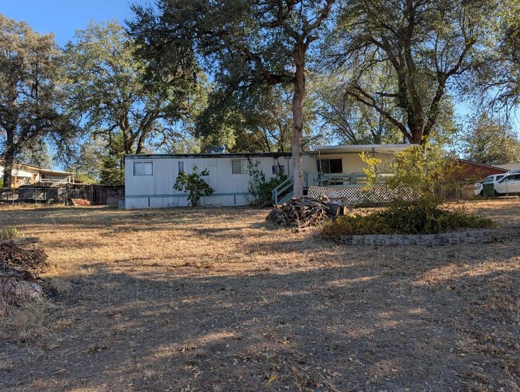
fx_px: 361
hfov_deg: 71.5
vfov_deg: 56.9
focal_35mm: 24
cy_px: 196
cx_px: 260
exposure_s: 1/459
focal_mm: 6.9
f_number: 1.68
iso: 23
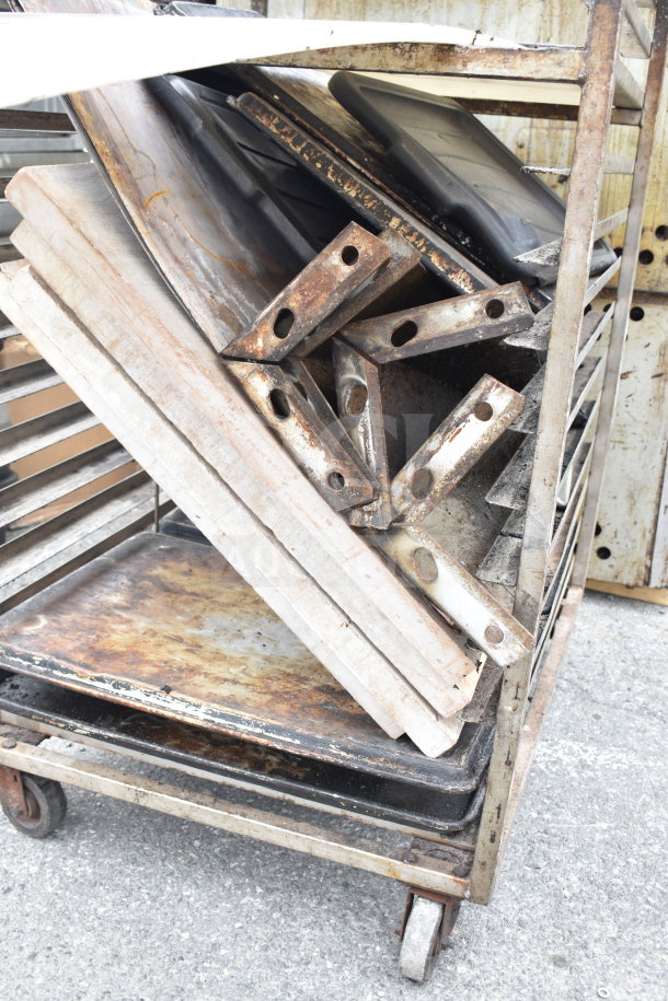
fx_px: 1002
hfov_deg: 36.9
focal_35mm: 36
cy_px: 500
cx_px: 334
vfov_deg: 53.1
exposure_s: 1/80
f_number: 4.5
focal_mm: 24
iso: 200
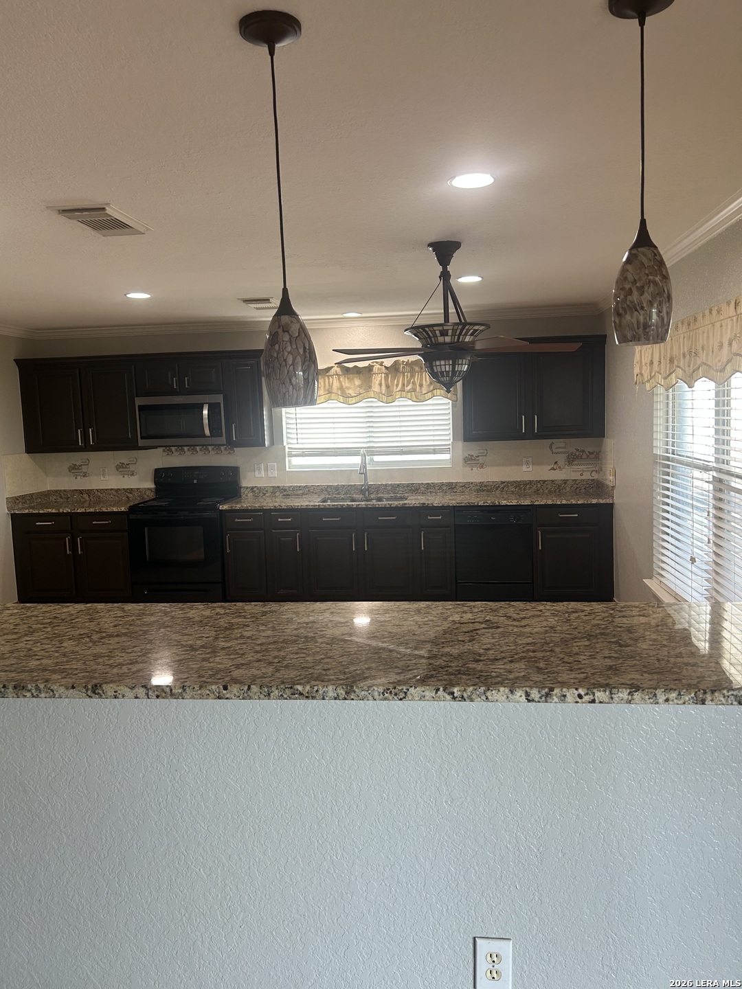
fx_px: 743
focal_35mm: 26
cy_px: 494
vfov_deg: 67.3
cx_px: 371
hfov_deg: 53.1
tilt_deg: -5.5
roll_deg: +1.3
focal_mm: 5.7
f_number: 1.5
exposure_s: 1/120
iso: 80
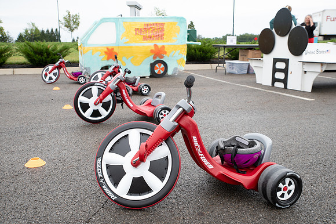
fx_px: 336
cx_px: 168
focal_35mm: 36
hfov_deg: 53.2
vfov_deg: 36.8
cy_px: 112
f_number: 6.3
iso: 640
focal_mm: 36
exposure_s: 1/160
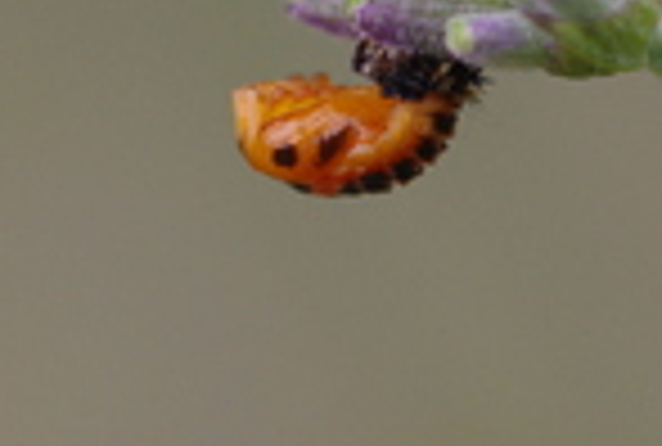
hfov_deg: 3.2
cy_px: -419
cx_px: -221
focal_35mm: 640
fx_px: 11805
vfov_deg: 2.2
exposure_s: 1/250
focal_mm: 105
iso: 400
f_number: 4
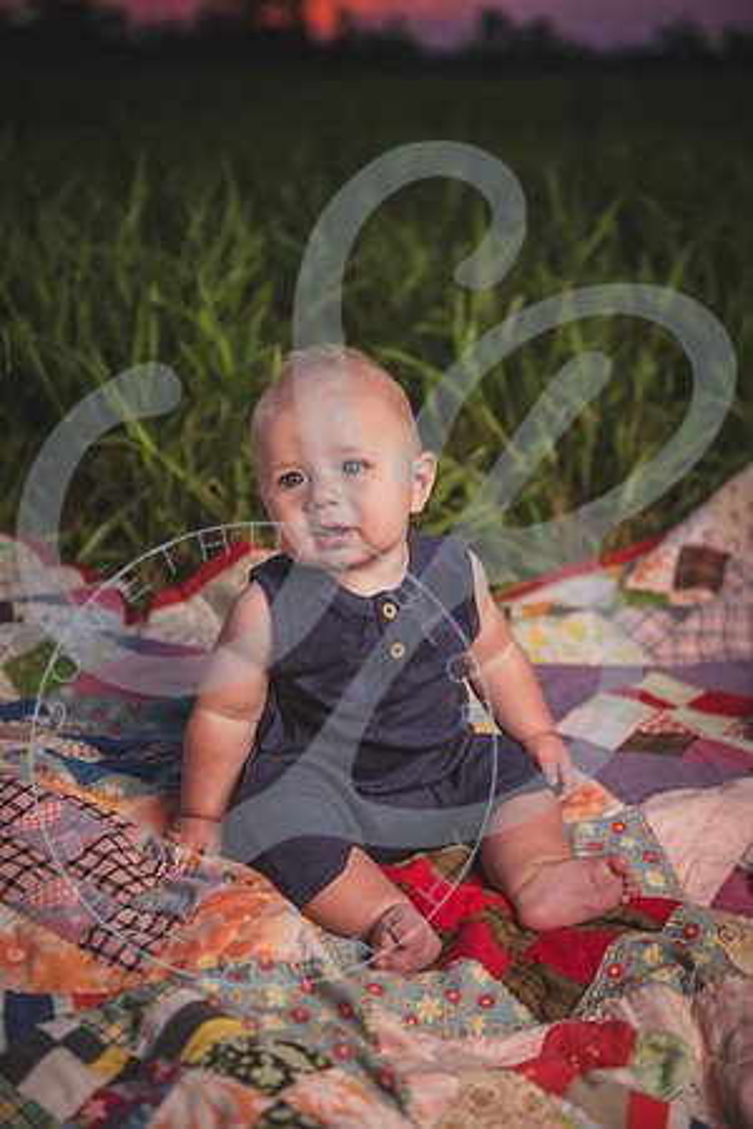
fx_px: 1757
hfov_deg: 24.2
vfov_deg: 35.6
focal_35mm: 56
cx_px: 376
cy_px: 564
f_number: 2.8
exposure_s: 1/1000
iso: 200
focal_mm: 56
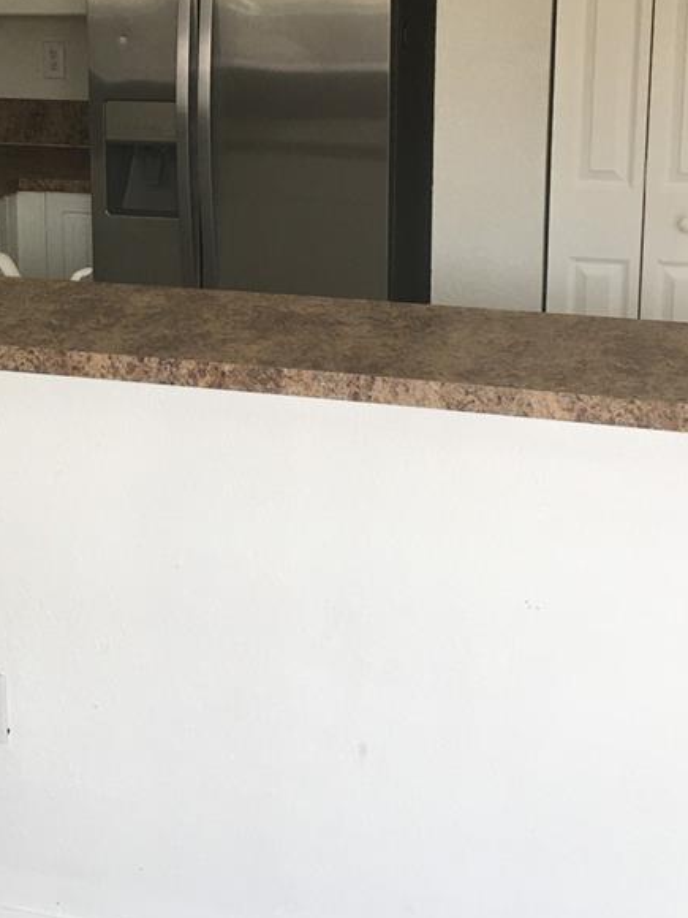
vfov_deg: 31.7
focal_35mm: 60
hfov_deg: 24.2
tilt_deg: -9.4
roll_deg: +0.9
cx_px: 174
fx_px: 1590
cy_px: 256
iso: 25
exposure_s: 1/40
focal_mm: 4.15
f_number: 2.2
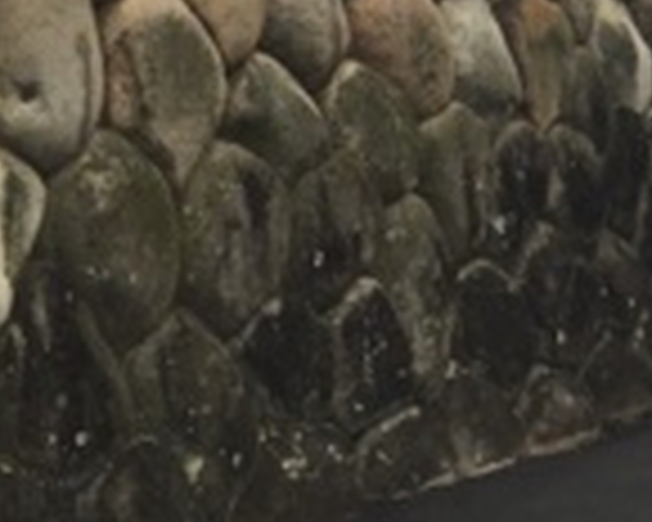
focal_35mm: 117
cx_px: 976
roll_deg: +0.4
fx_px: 2258
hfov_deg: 15.2
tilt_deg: +4.8
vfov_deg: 12.2
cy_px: -369
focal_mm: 4.15
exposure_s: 1/213
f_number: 2.2
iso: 32
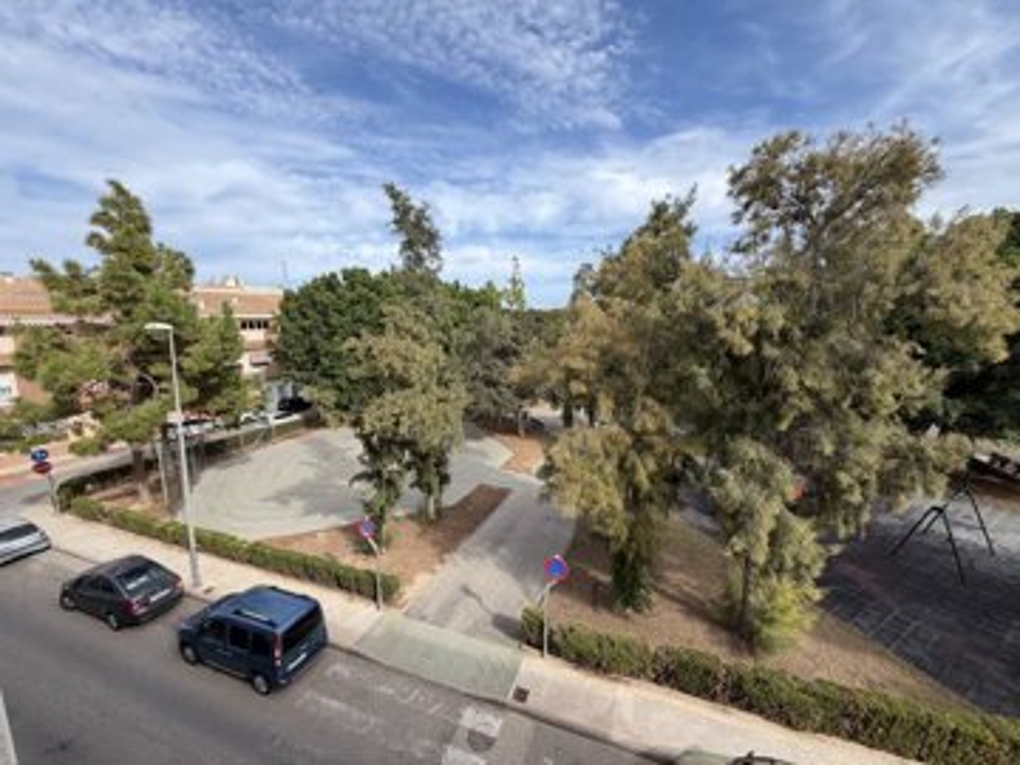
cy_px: 382
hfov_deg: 102.1
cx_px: 510
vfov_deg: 85.7
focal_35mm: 14
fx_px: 413
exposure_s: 1/502
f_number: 2.2
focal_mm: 2.22
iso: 50
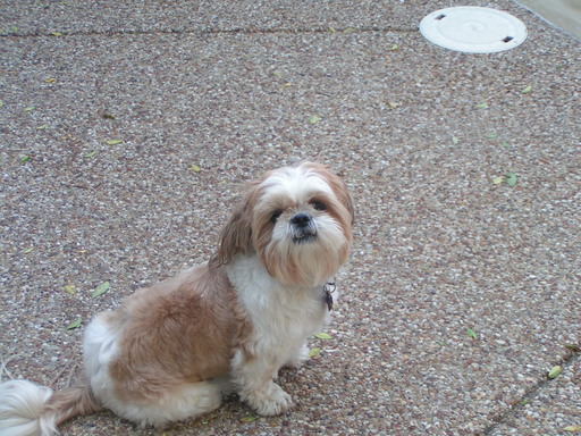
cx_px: 290
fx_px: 1326
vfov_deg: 18.7
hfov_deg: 24.7
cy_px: 218
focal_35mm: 79
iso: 80
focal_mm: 12.1
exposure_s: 1/60
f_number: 3.2
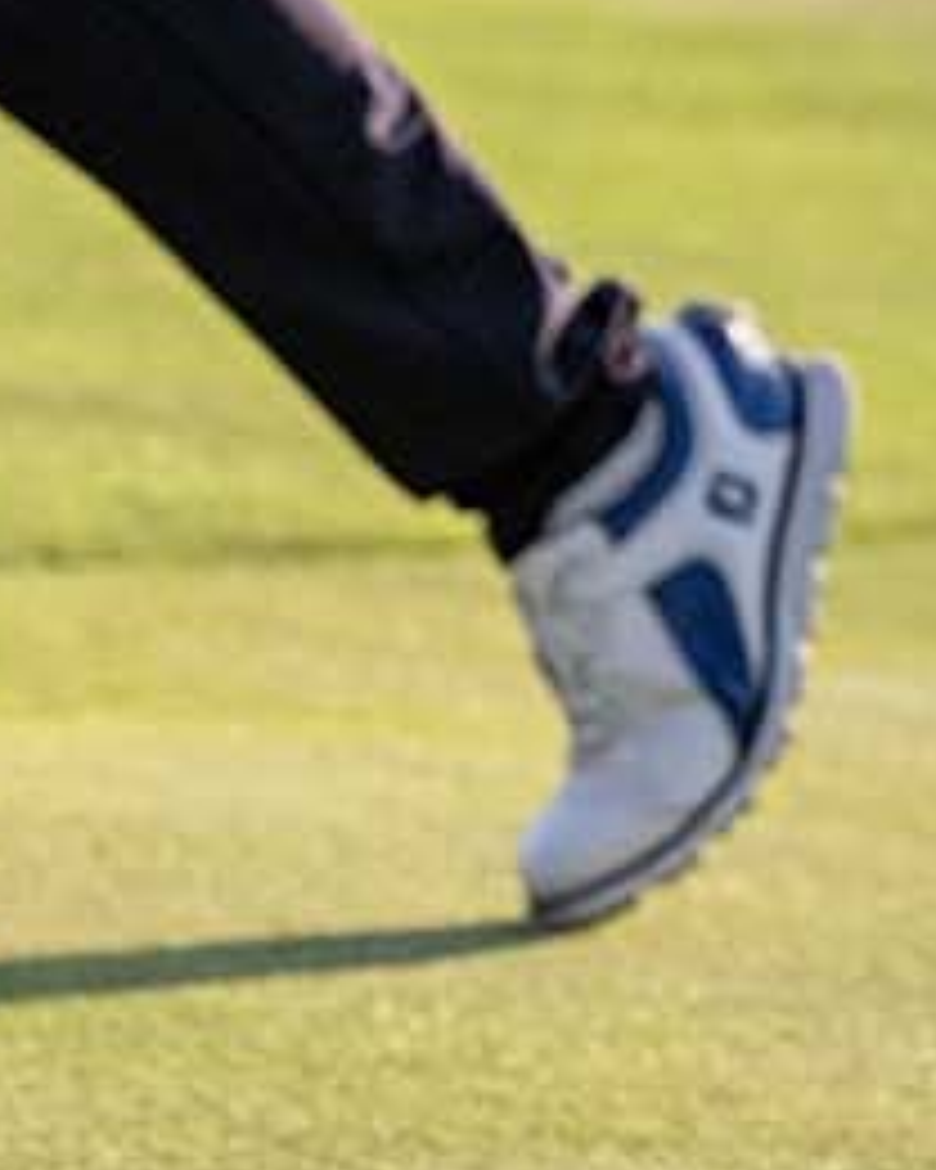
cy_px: -824
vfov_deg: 3.5
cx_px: 1814
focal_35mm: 546
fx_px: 18907
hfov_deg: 2.8
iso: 1000
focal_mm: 105
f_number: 4.5
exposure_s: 1/2000
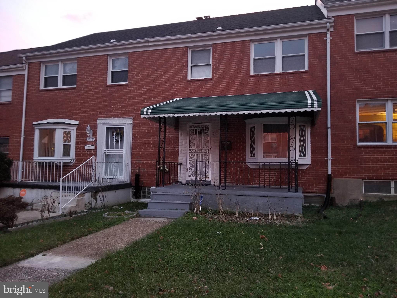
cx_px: 198
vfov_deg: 53.1
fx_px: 298
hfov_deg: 67.3
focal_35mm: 26
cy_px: 149
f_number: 1.7
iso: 200
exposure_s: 1/10
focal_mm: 4.3
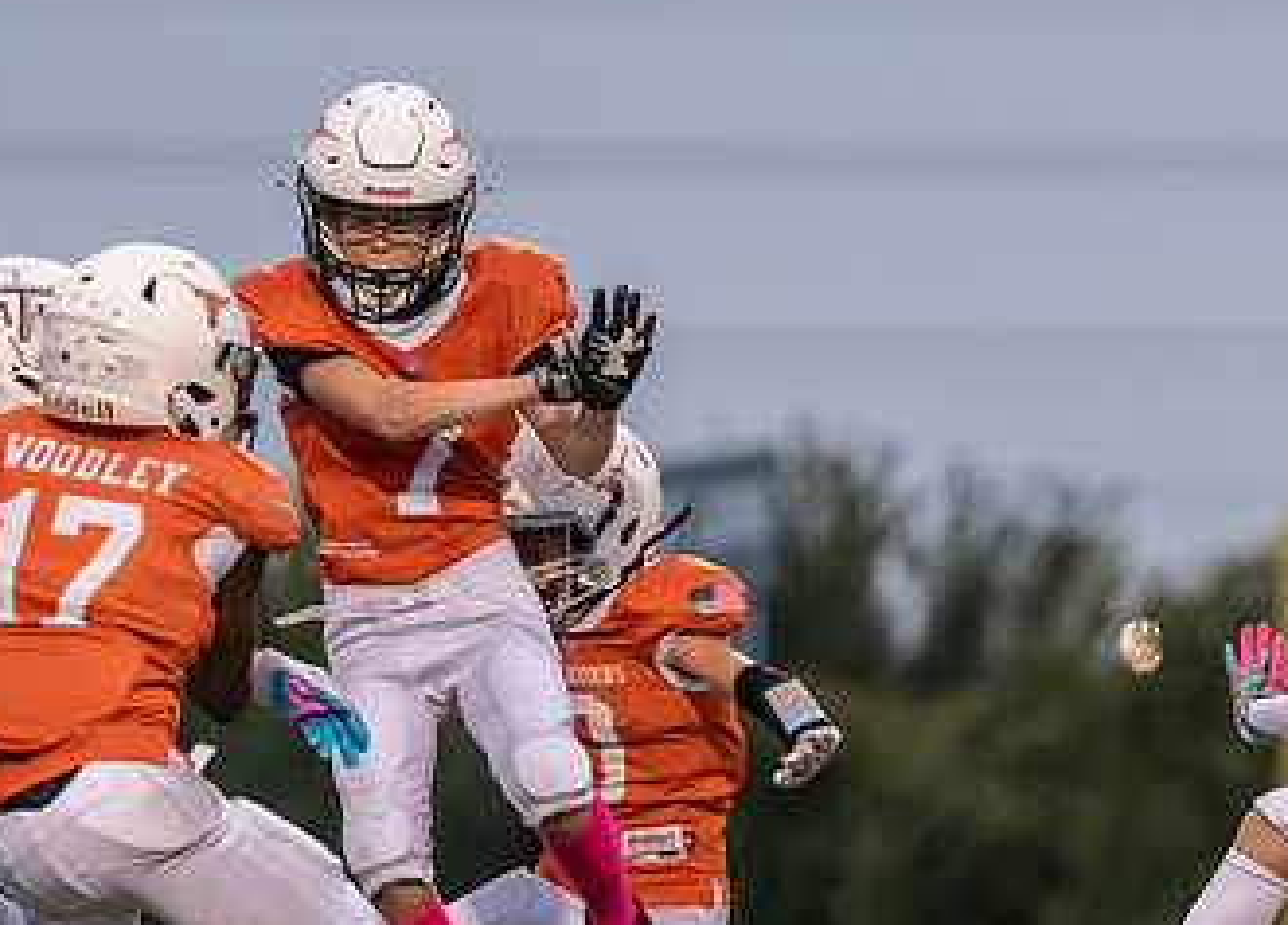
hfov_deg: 4.1
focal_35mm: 492
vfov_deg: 2.9
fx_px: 18031
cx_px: 1398
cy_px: 827
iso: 2500
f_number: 2.8
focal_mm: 200
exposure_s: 1/1250
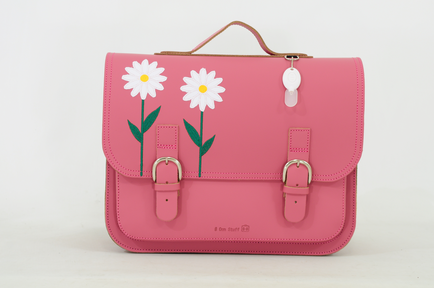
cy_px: 144
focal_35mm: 72
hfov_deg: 28.1
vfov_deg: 18.9
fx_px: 867
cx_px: 217
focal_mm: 48
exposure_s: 1/25
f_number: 9
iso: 200
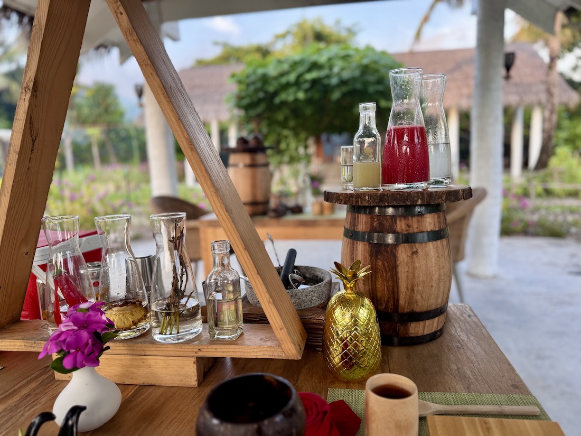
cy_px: 218
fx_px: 403
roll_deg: +2.0
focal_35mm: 24
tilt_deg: -8.6
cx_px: 290
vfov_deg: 56.8
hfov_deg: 71.6
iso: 100
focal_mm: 6.76
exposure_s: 1/121
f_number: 1.78
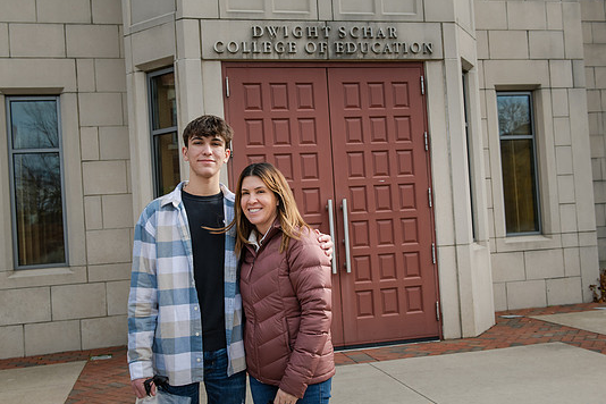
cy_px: 214
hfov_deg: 50.7
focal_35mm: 38
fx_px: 640
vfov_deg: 35.0
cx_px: 292
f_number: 5.6
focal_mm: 35
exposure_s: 1/320
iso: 250
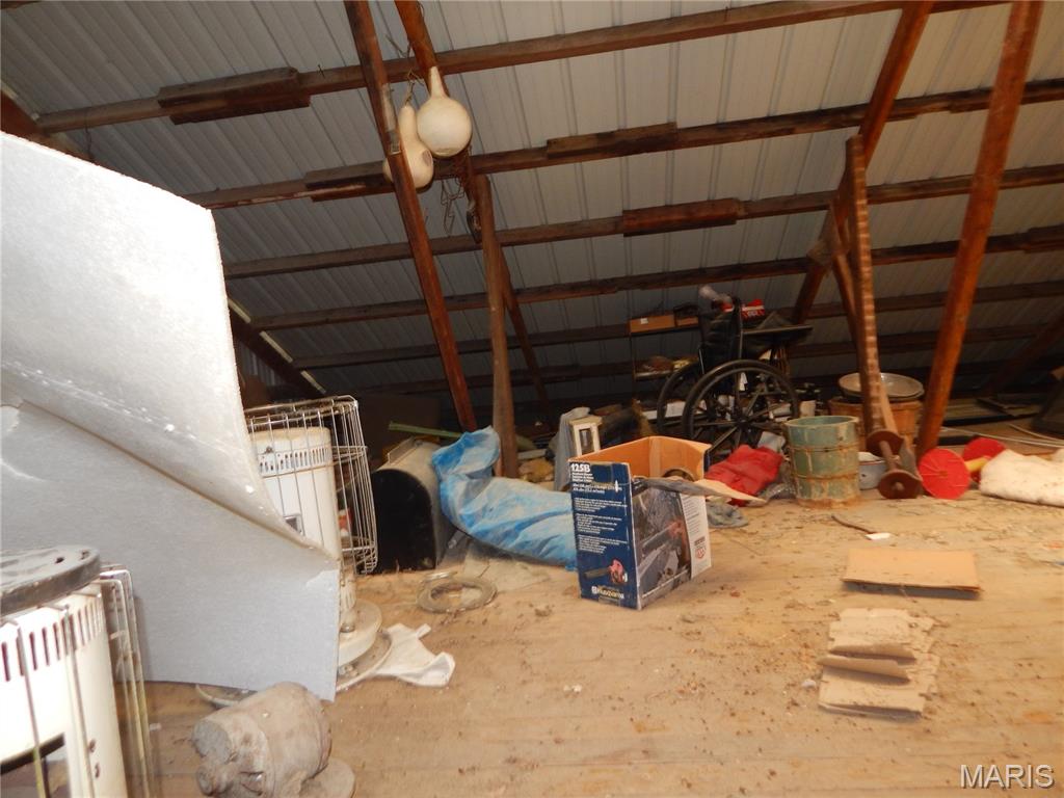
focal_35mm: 22
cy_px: 399
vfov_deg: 61.1
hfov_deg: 76.4
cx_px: 532
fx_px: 676
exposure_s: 1/30
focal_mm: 4
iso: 200
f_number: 3
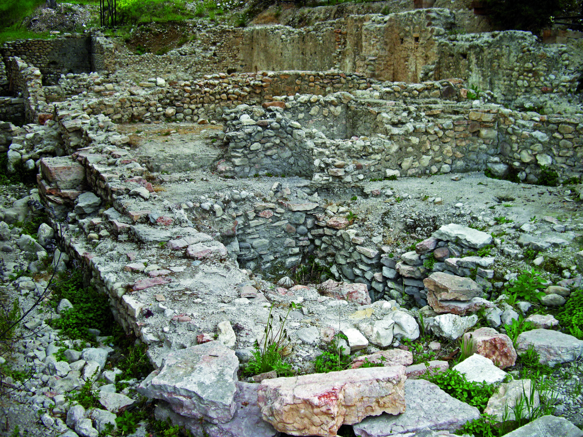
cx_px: 292
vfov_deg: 38.7
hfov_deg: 50.1
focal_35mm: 37
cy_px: 218
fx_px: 623
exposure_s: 1/83.3
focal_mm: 7.9
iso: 64
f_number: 2.8
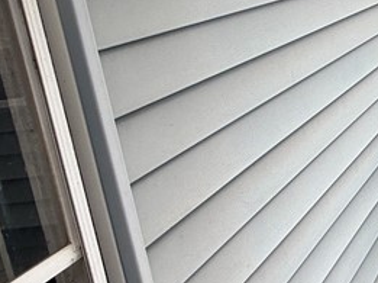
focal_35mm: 55
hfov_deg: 25.9
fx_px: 600
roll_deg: +3.7
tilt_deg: -10.5
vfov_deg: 25.8
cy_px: 36
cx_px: 568
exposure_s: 1/233
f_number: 2.2
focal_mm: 2.22
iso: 50
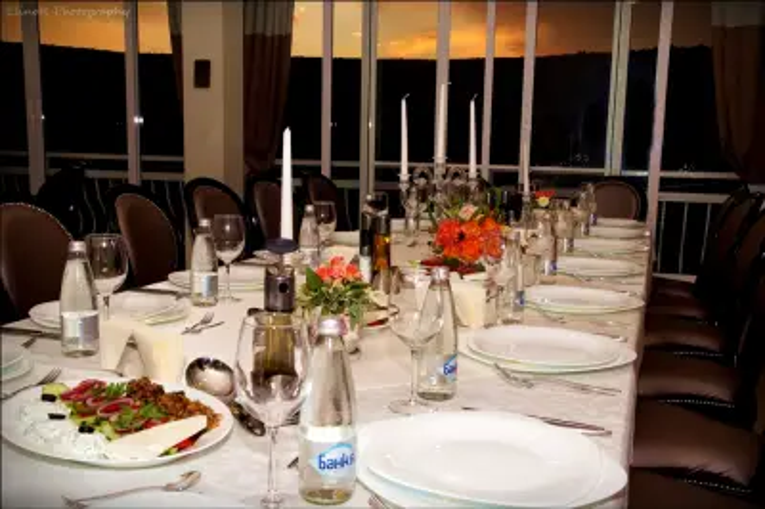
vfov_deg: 36.8
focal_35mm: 36
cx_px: 382
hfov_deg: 53.2
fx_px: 764
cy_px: 254
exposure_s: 1/160
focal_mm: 24
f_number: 10
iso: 800
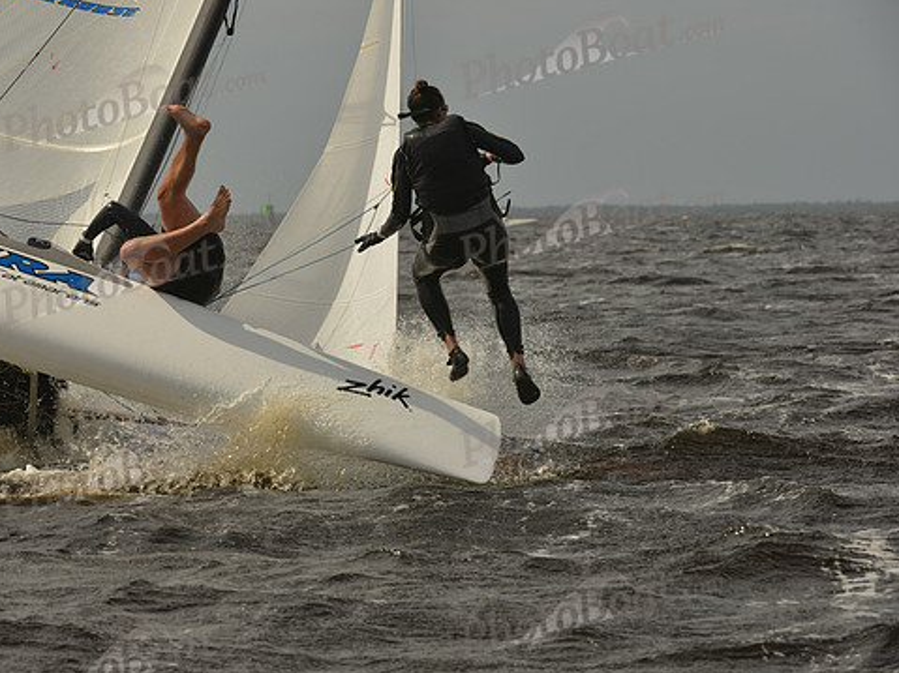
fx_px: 6050
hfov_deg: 8.5
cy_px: 348
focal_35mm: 233
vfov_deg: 6.4
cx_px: 364
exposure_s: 1/1000
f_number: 9
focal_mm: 200
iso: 250
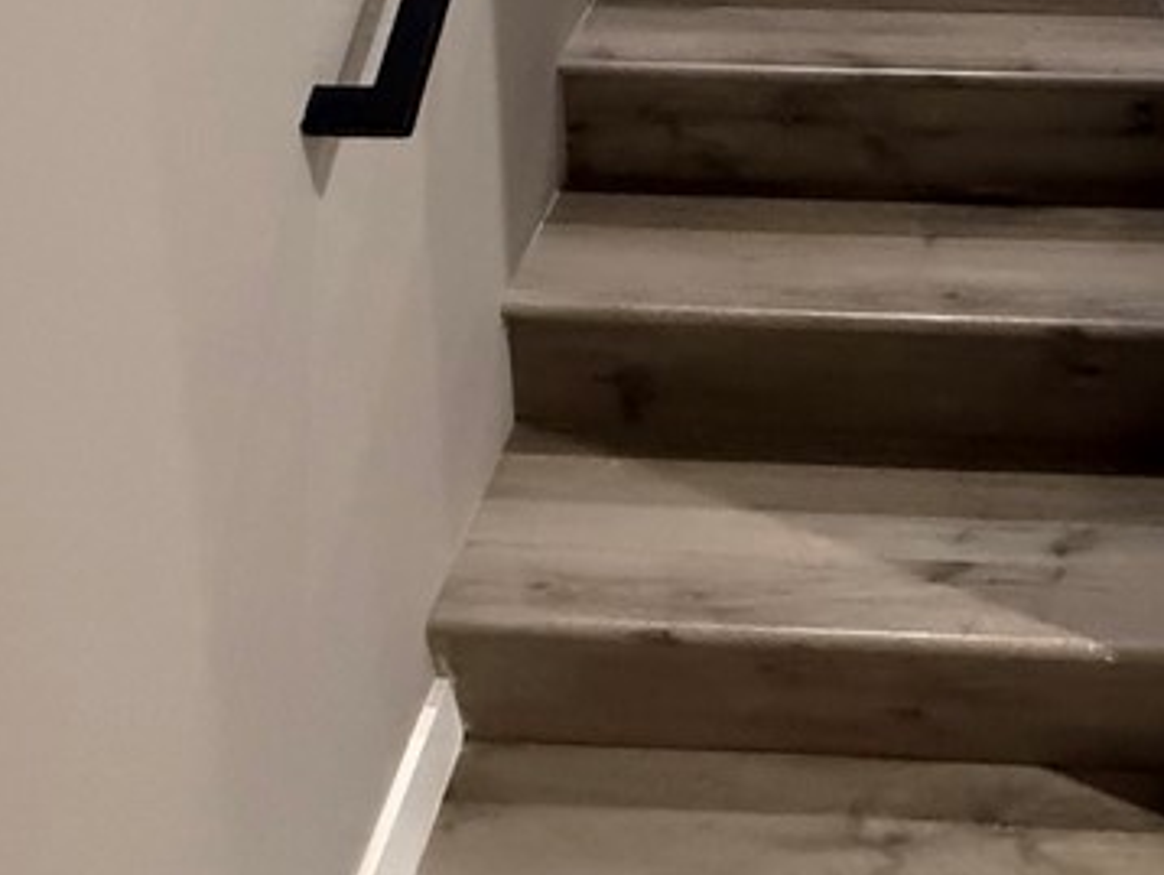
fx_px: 1346
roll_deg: -0.7
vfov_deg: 28.3
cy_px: -316
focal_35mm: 40
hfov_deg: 44.7
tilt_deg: -11.2
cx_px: 910
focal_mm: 2.22
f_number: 2.2
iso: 800
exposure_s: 1/60
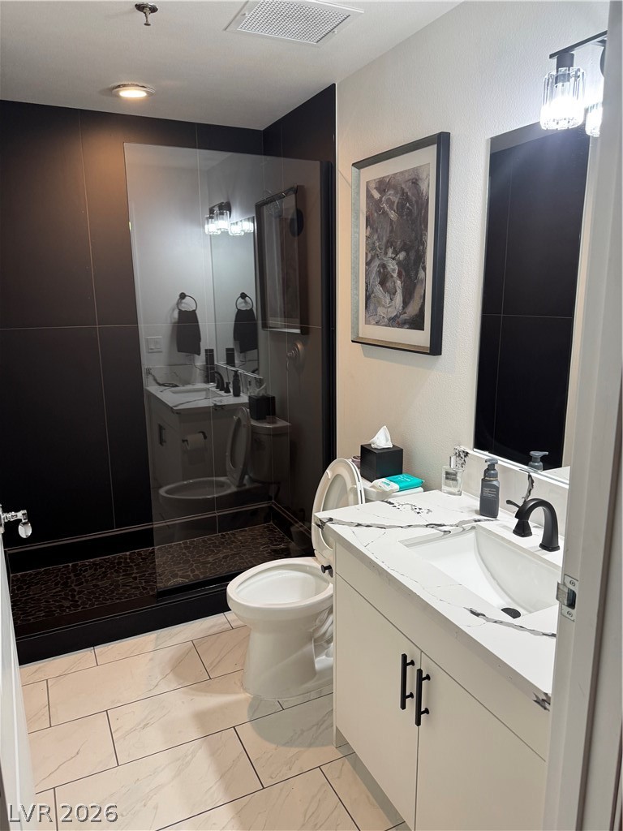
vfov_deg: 71.6
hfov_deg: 56.8
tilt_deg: -11.2
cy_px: 416
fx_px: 576
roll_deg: +2.4
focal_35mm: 24
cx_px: 312
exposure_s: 1/60
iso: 125
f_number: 1.78
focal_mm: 6.76
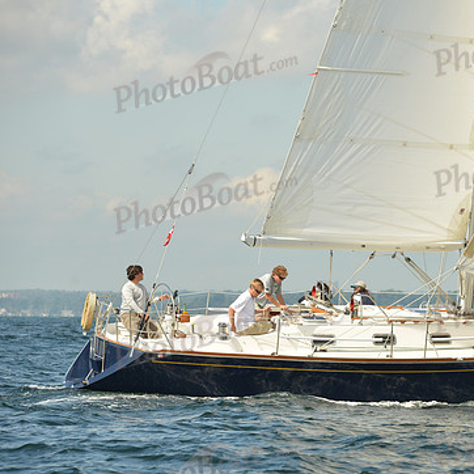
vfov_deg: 8.0
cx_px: 367
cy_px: 249
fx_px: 3377
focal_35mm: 218
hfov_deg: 8.0
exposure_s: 1/1250
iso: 320
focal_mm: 160
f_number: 7.1
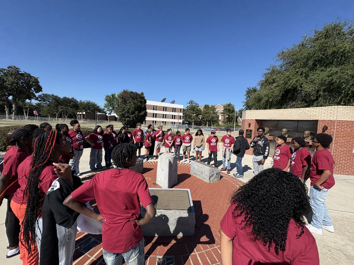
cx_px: 177
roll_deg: -3.6
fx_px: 143
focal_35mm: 14
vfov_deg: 85.7
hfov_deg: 102.1
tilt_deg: -3.5
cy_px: 132
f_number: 2.2
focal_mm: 2.22
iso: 50
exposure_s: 1/2083
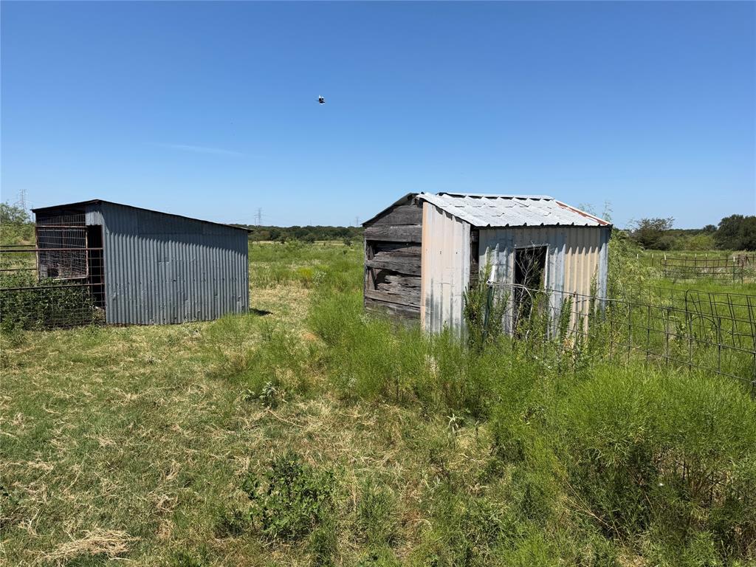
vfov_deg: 56.8
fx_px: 524
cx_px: 378
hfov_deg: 71.6
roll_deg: -1.8
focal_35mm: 24
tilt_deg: -4.1
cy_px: 284
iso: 80
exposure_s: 1/4975
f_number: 1.78
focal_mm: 6.76
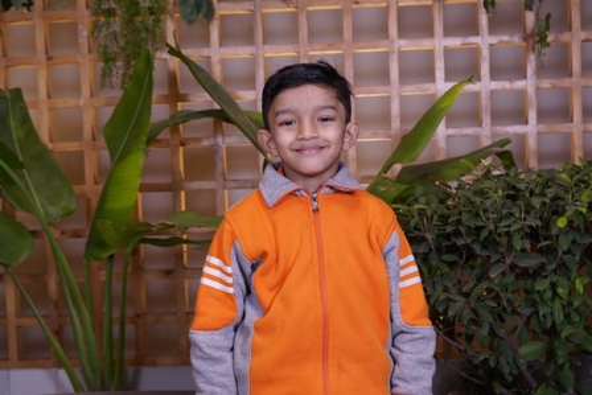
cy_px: 198
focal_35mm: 54
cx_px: 296
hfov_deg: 36.9
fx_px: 888
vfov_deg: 25.1
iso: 400
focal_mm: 36
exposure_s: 1/125
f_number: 4.5
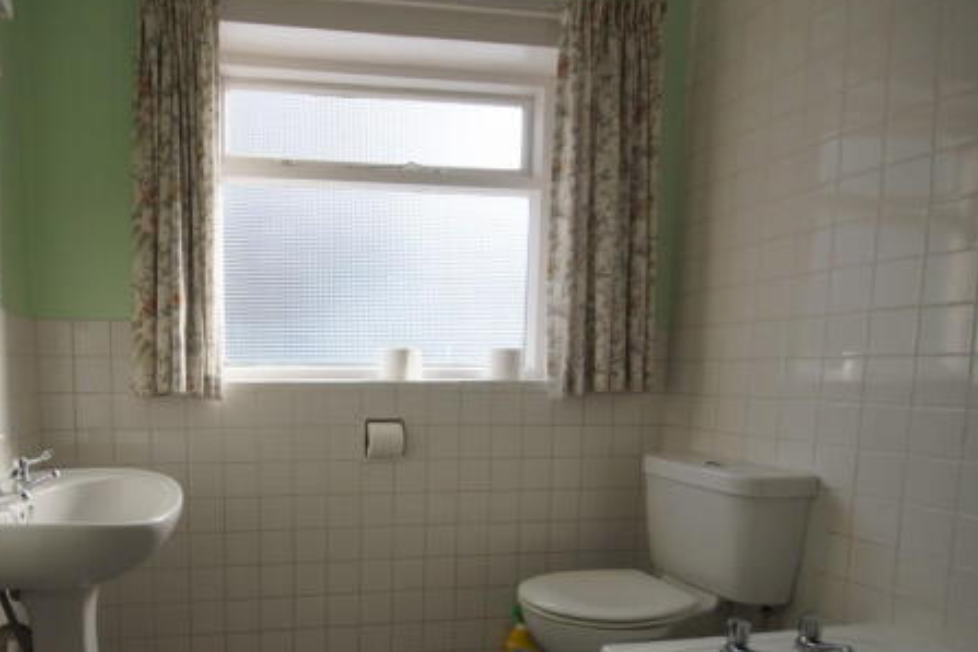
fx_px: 598
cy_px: 432
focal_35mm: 22
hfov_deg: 75.8
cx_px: 317
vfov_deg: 56.1
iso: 100
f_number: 4.5
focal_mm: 10
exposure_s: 1/80
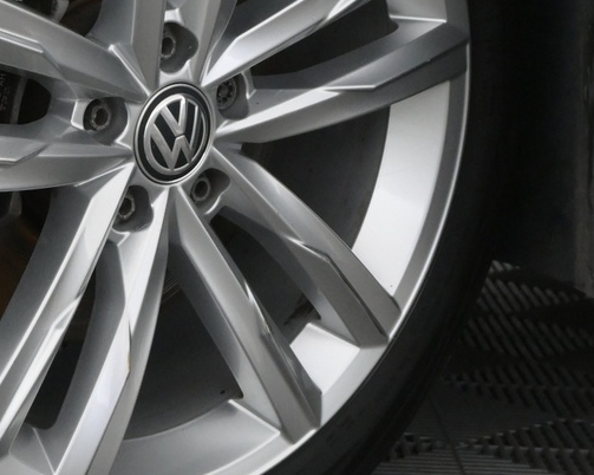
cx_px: 110
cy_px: 74
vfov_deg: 12.1
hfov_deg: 15.1
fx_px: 2232
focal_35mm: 127
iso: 2500
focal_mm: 28
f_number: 5
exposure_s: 1/100
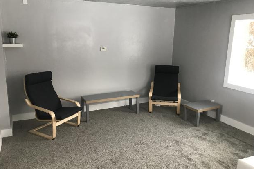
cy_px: 84
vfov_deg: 43.6
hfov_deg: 61.9
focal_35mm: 30
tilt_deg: -12.7
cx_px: 128
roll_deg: -2.1
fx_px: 212
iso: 25
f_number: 1.8
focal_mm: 3.99
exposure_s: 1/30
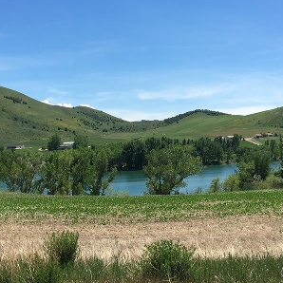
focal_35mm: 55
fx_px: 509
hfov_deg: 31.0
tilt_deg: -2.4
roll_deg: +0.2
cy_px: 164
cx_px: 114
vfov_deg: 31.0
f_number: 2.2
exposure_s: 1/1789
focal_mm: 4.15
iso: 25
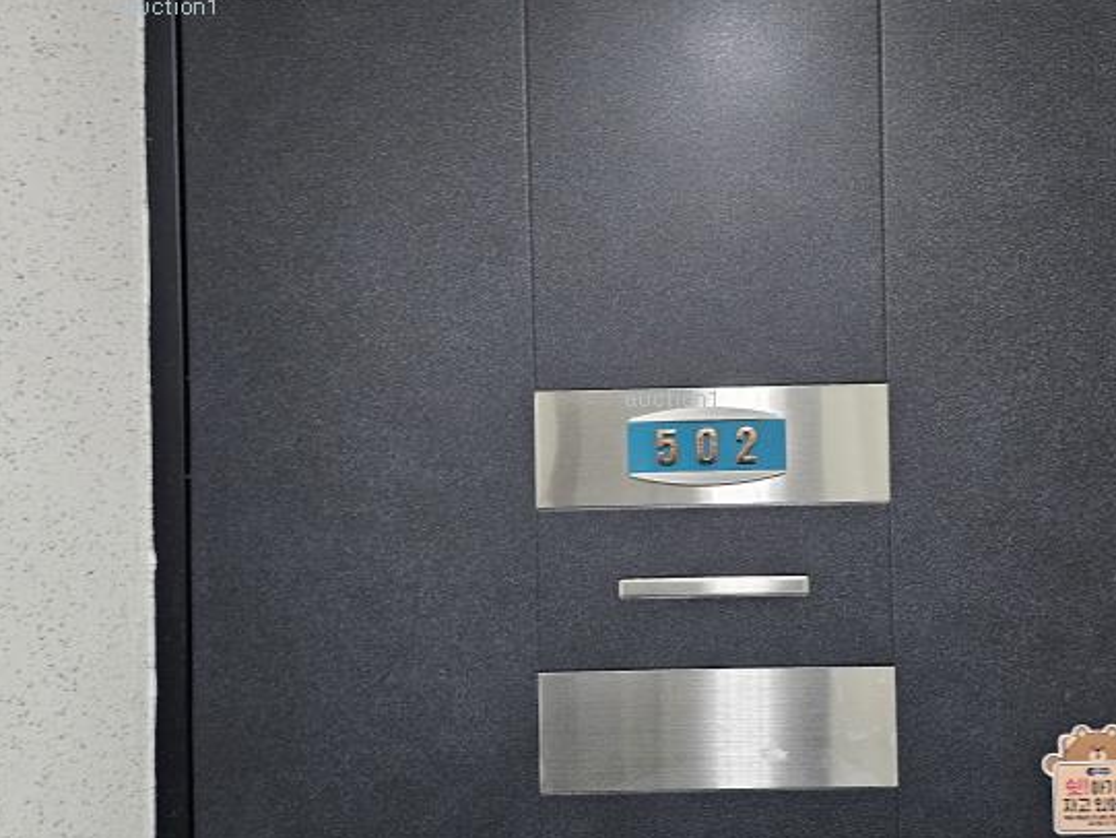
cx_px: 670
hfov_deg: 53.6
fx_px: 1096
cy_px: 413
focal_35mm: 34
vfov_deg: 41.8
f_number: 1.7
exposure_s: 1/60
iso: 800
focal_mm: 6.3
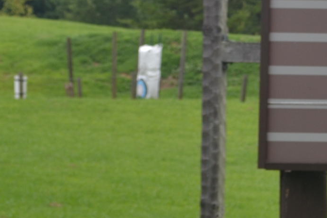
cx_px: 637
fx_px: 2654
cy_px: 41
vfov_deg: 4.7
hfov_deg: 6.8
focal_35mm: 292
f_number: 7.1
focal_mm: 45
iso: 100
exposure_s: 1/200
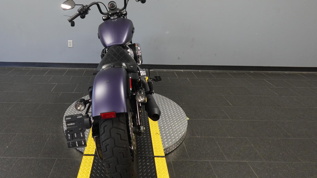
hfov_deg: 71.2
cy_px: 59
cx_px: 127
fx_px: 219
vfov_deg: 43.8
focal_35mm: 26
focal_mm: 7.6
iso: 640
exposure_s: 1/80
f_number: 2
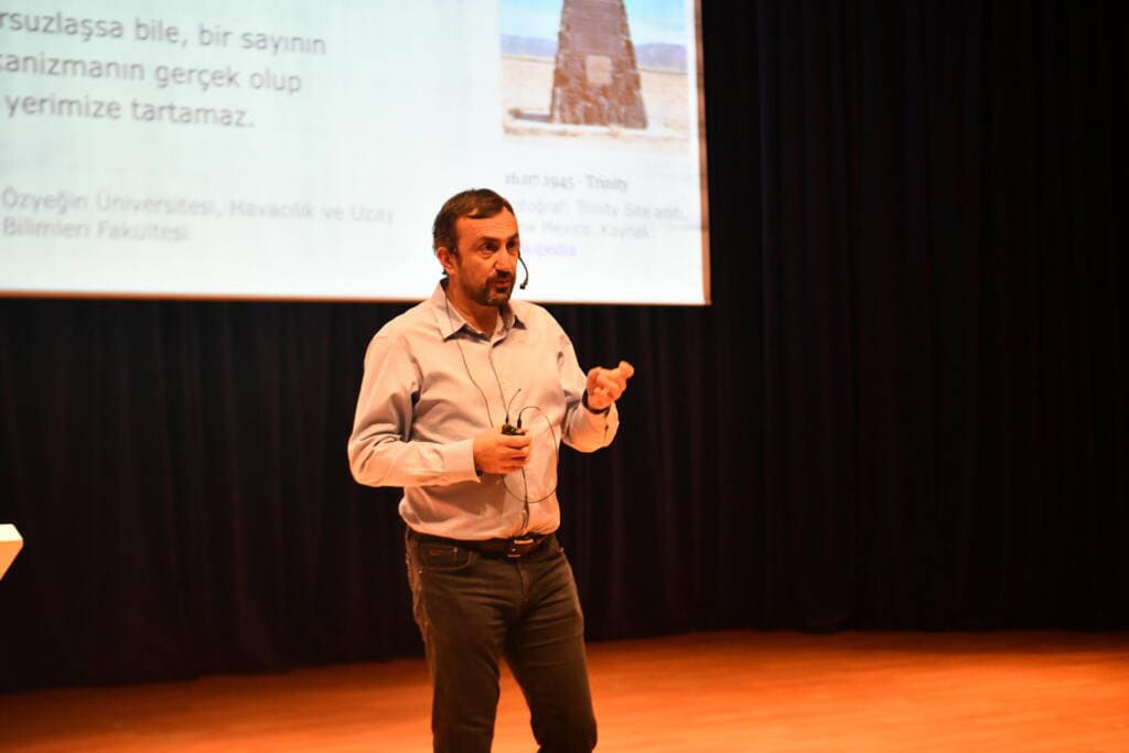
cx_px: 564
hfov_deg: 28.8
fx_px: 2195
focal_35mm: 70
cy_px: 376
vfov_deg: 19.5
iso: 3600
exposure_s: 1/125
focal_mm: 70
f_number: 2.8
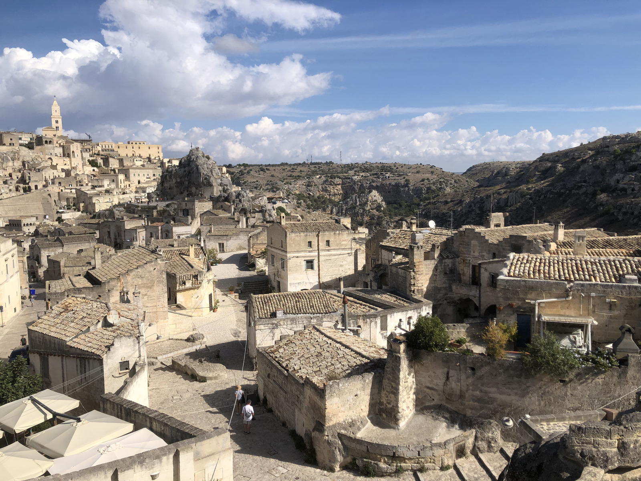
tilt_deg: -6.8
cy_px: 240
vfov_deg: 49.7
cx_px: 320
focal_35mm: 28
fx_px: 518
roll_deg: +1.4
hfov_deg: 63.4
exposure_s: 1/3247
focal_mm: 4
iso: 20
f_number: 1.8
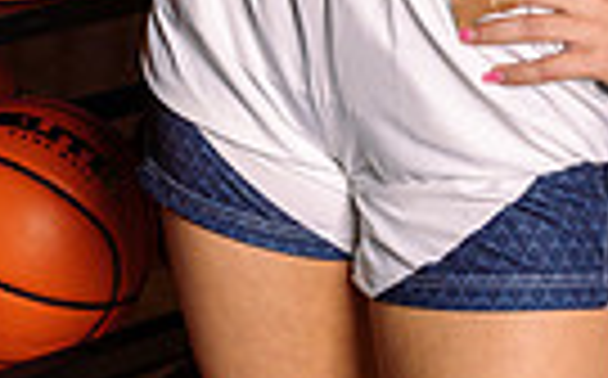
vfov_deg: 9.6
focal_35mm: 119
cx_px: 437
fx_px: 1969
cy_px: -558
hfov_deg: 17.5
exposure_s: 1/250
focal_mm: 35
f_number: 8
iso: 320
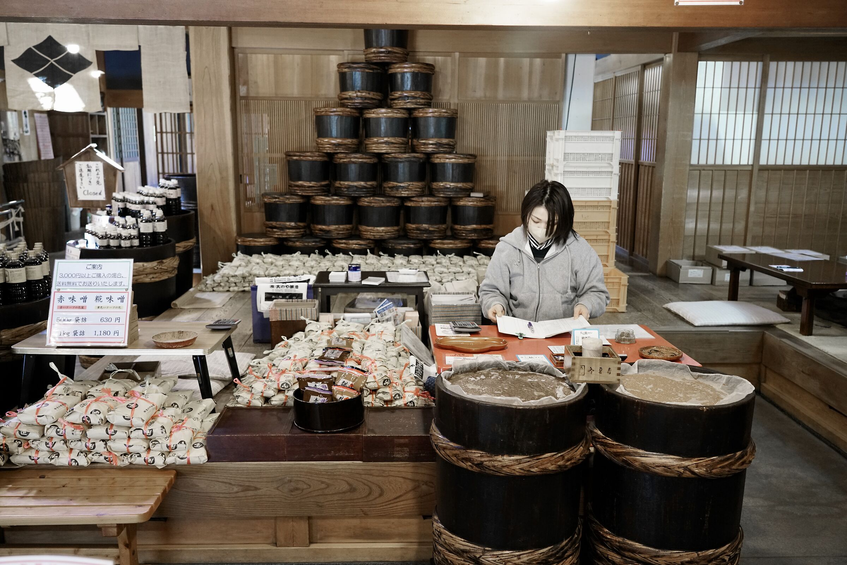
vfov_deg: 42.3
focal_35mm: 31
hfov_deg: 60.3
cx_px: 424
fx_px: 729
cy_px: 282
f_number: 4.5
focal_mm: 31
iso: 4000
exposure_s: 1/100
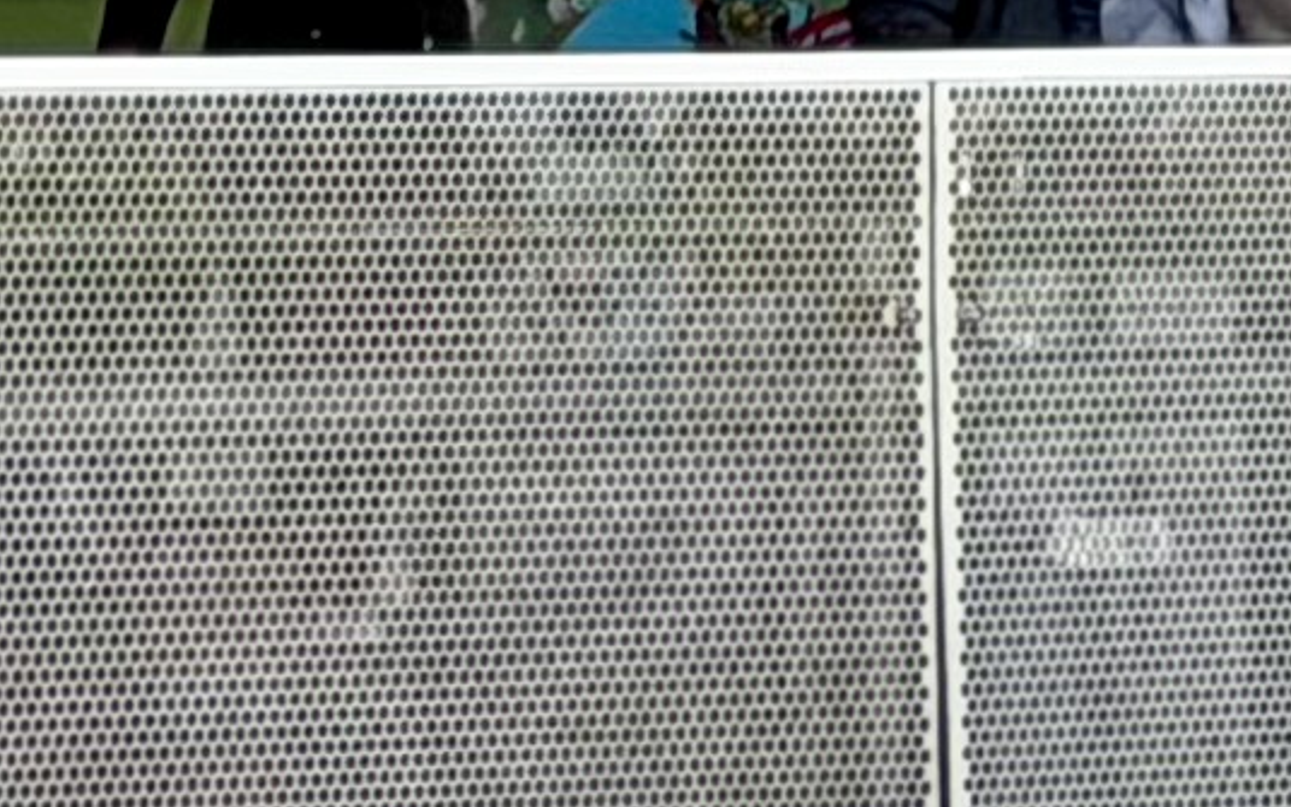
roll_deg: -1.0
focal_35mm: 322
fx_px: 11329
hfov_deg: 6.1
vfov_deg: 3.9
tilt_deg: +3.3
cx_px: -2433
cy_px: -1650
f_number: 1.78
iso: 50
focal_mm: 6.76
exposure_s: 1/122
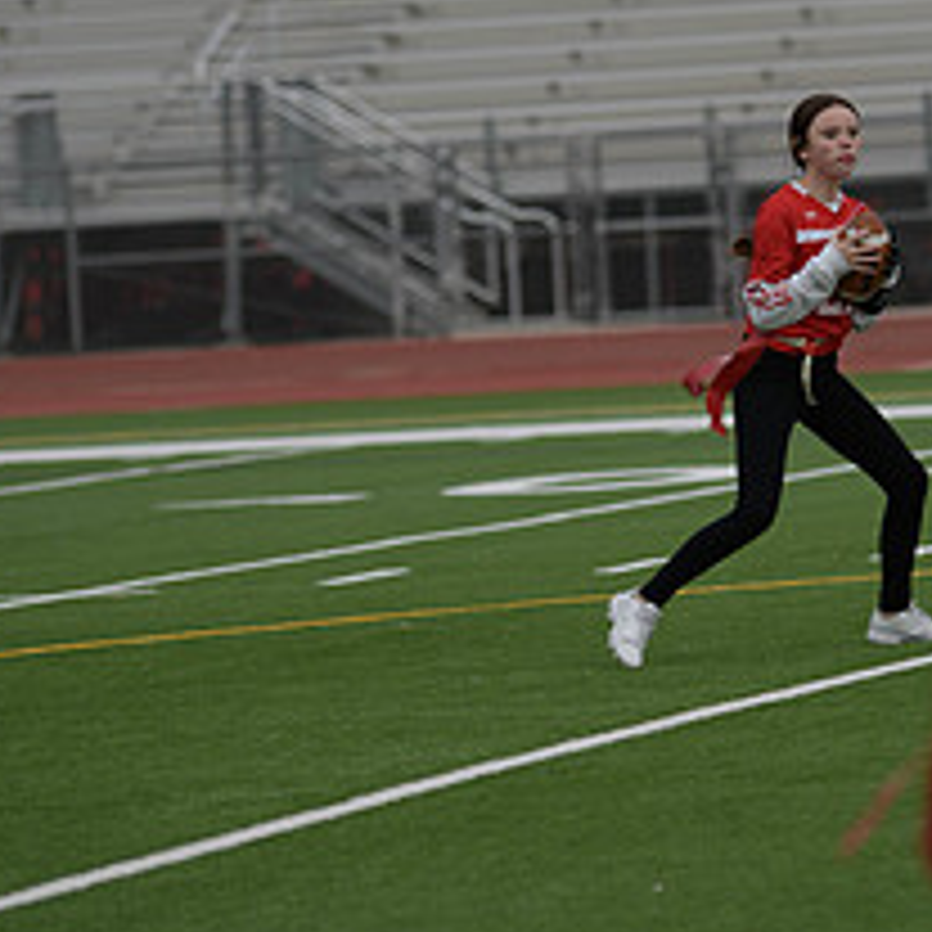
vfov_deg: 5.4
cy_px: 322
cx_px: 770
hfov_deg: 5.4
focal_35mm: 322
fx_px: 9808
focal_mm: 135
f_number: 2.8
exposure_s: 1/200
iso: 72
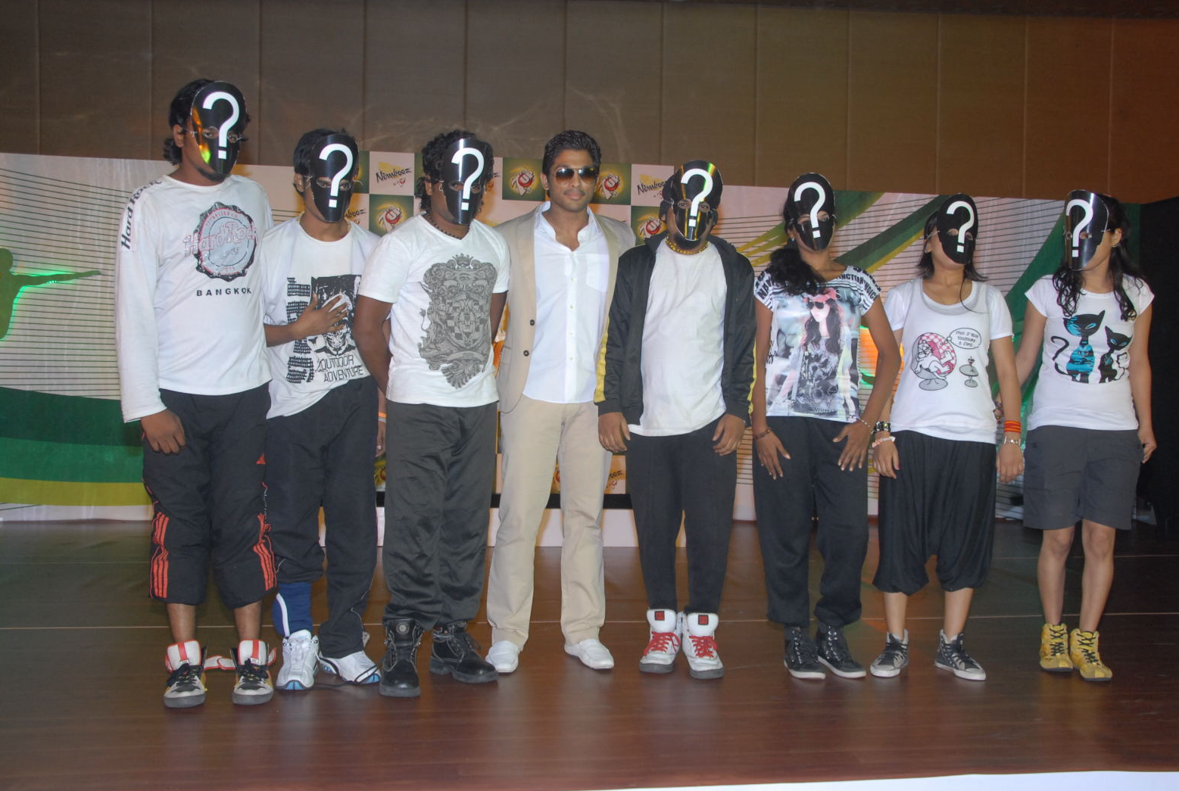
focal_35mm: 37
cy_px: 393
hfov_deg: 51.8
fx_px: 1214
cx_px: 602
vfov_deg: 36.1
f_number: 5.6
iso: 500
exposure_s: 1/100
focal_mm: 24
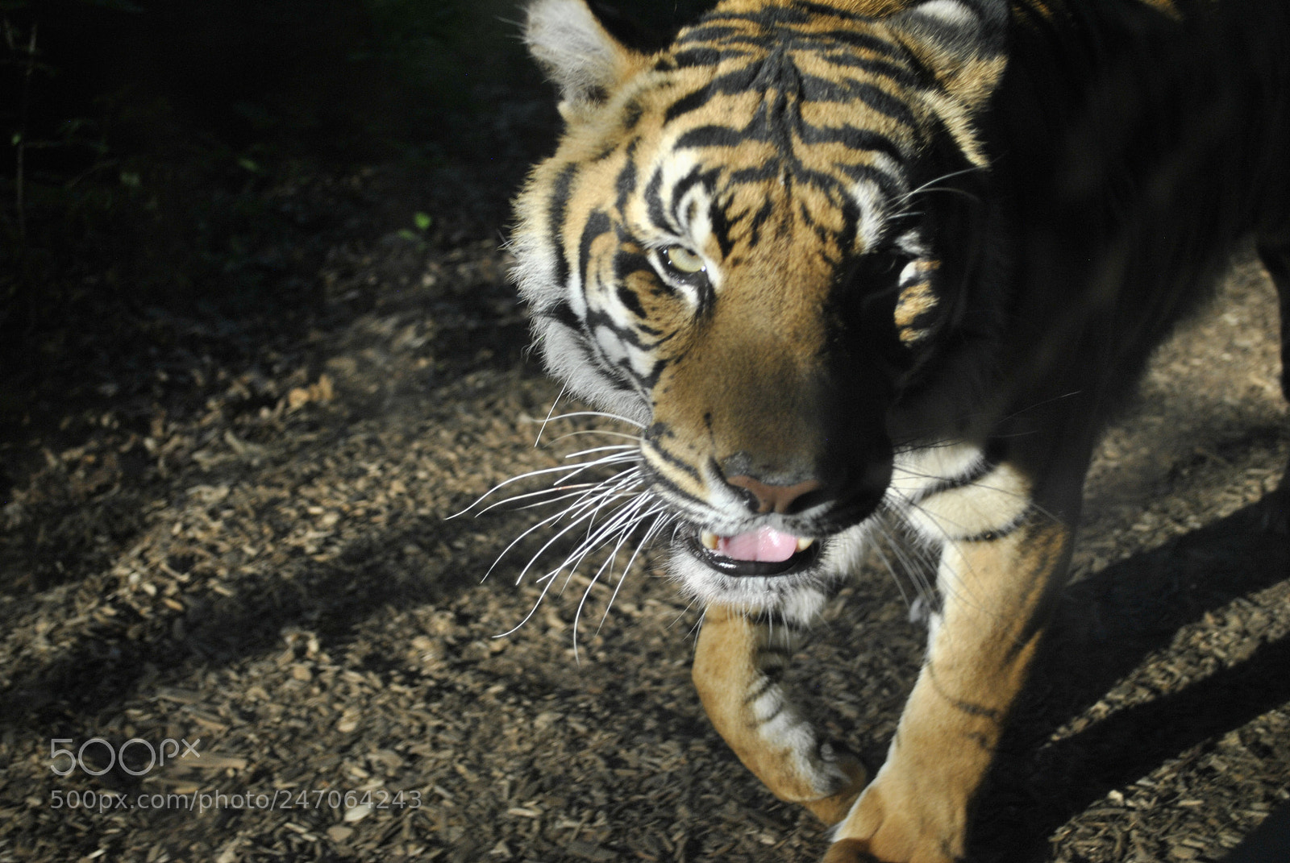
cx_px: 645
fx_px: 1722
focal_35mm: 48
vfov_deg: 28.2
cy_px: 432
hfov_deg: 41.1
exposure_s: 1/500
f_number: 4.8
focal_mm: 32
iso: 250
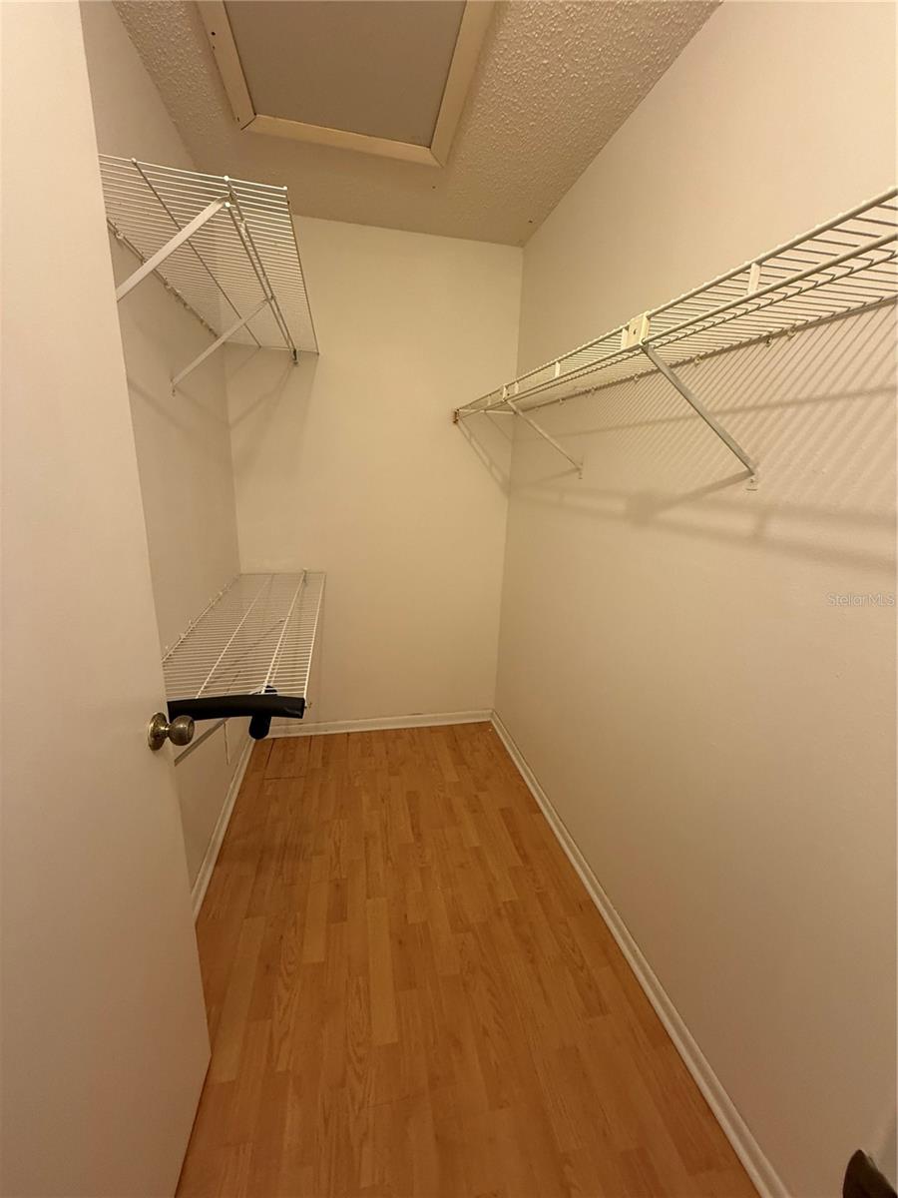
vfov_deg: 102.1
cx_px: 449
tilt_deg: -14.4
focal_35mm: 14
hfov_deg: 85.7
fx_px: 484
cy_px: 599
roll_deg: -2.0
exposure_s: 1/60
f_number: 2.2
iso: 250
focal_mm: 2.22
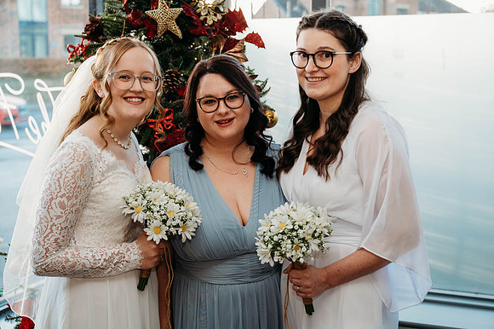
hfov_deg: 36.3
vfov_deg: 24.6
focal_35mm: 55
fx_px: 754
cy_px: 164
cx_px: 247
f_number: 4
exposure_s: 1/200
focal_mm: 55
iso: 1100
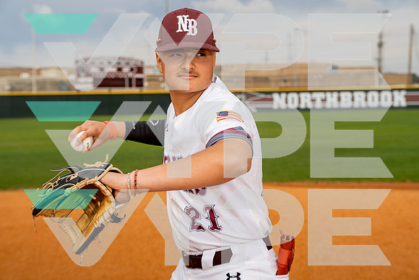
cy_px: 140
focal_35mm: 60
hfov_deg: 33.4
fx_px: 698
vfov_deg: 22.6
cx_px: 210
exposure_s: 1/640
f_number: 4.5
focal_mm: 60
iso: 100
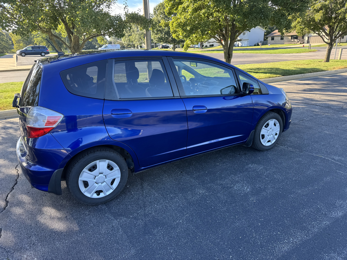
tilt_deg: -19.1
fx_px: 241
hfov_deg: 71.6
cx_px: 174
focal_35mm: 24
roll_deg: +3.3
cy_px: 130
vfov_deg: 56.8
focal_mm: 6.76
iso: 80
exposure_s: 1/350
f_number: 1.78
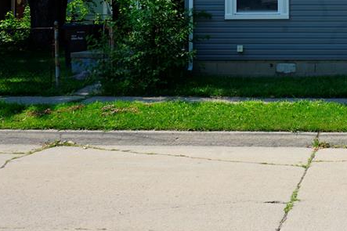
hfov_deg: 26.0
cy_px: -14
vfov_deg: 17.8
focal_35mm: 74
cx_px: 343
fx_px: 713
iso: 100
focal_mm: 32
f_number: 11
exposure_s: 1/125
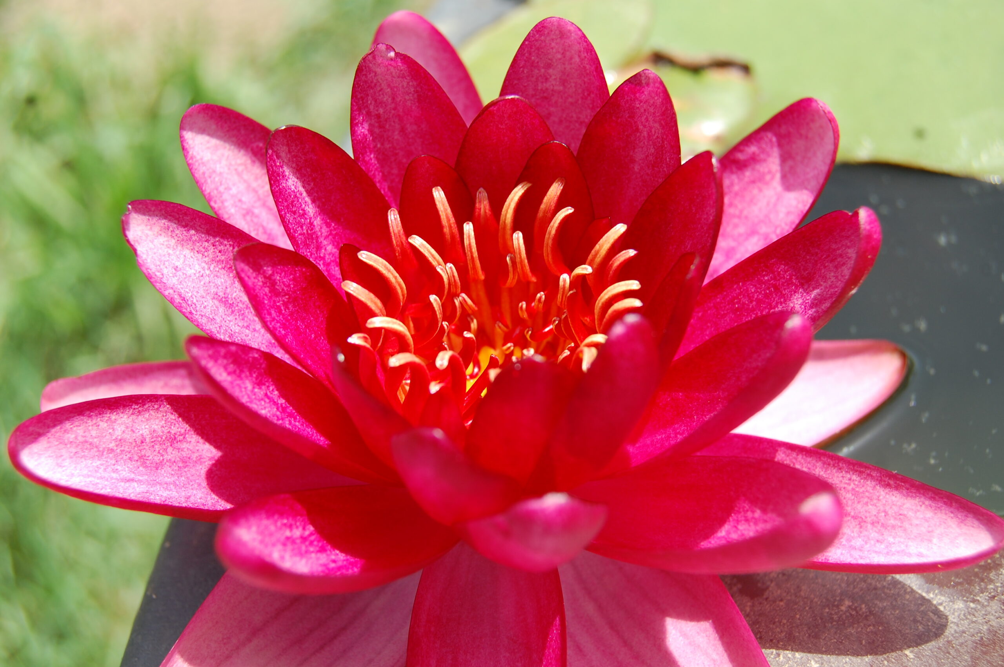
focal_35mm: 52
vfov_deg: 25.7
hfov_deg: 37.9
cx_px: 502
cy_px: 334
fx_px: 1463
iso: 200
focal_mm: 35
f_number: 8
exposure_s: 1/250
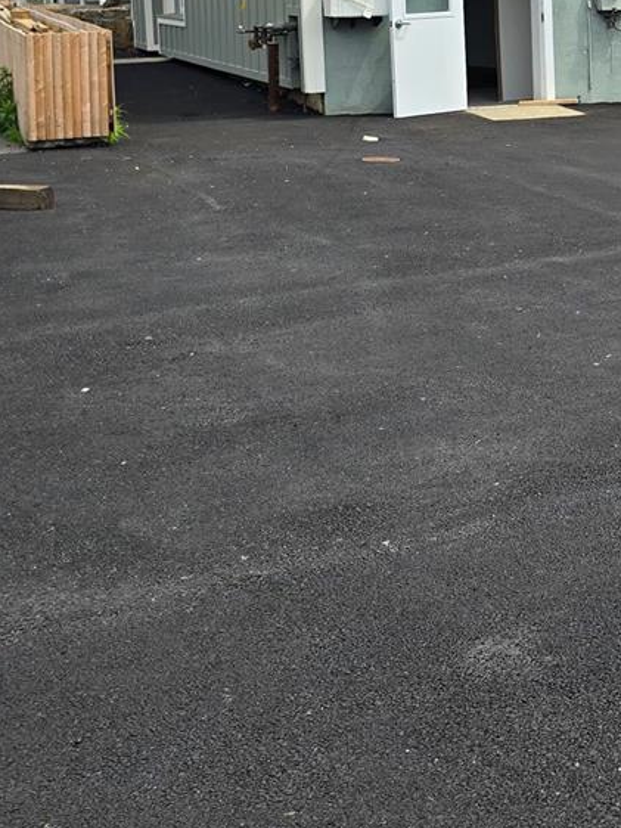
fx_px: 1506
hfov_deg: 21.5
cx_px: 766
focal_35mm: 63
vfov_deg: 29.2
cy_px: 56
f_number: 1.7
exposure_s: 1/699
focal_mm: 6.3
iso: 12
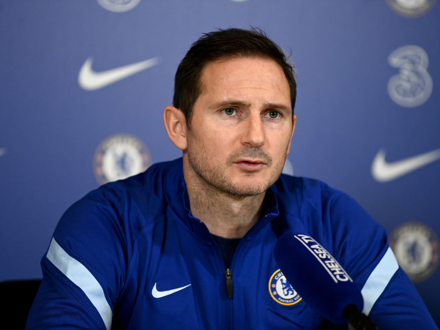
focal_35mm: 217
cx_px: 238
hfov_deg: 9.1
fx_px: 2758
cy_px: 165
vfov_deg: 6.8
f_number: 2.8
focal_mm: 200
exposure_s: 1/500
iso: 3200
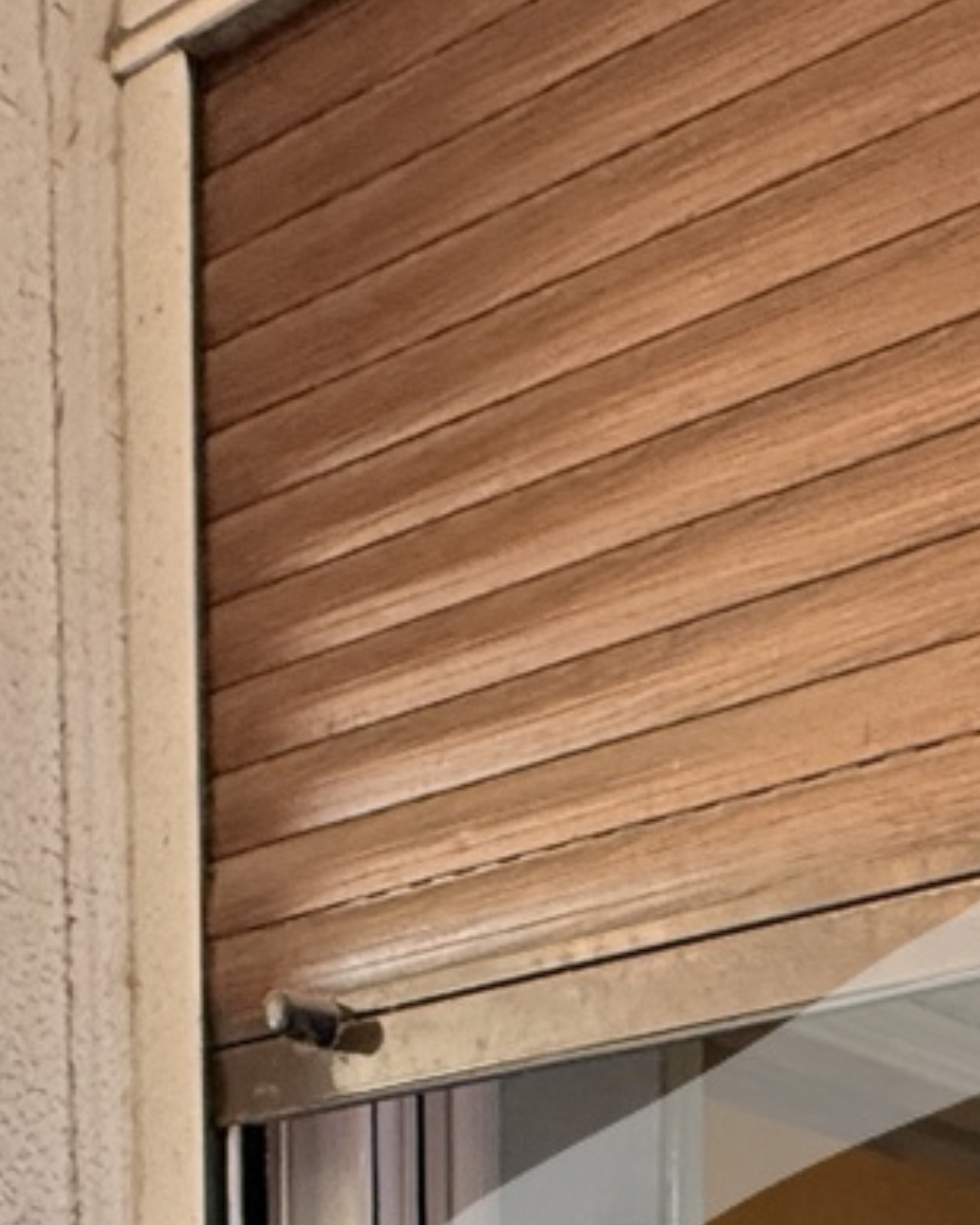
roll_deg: -1.8
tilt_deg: -6.5
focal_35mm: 68
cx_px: 1284
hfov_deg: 20.5
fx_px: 2464
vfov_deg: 21.6
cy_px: 2003
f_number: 2.2
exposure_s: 1/99
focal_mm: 2.22
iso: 320
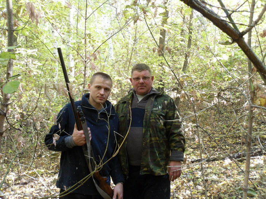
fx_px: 269
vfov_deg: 40.7
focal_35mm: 35
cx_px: 133
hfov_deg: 52.6
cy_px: 100
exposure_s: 1/45
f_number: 3.5
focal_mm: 6.3
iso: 200
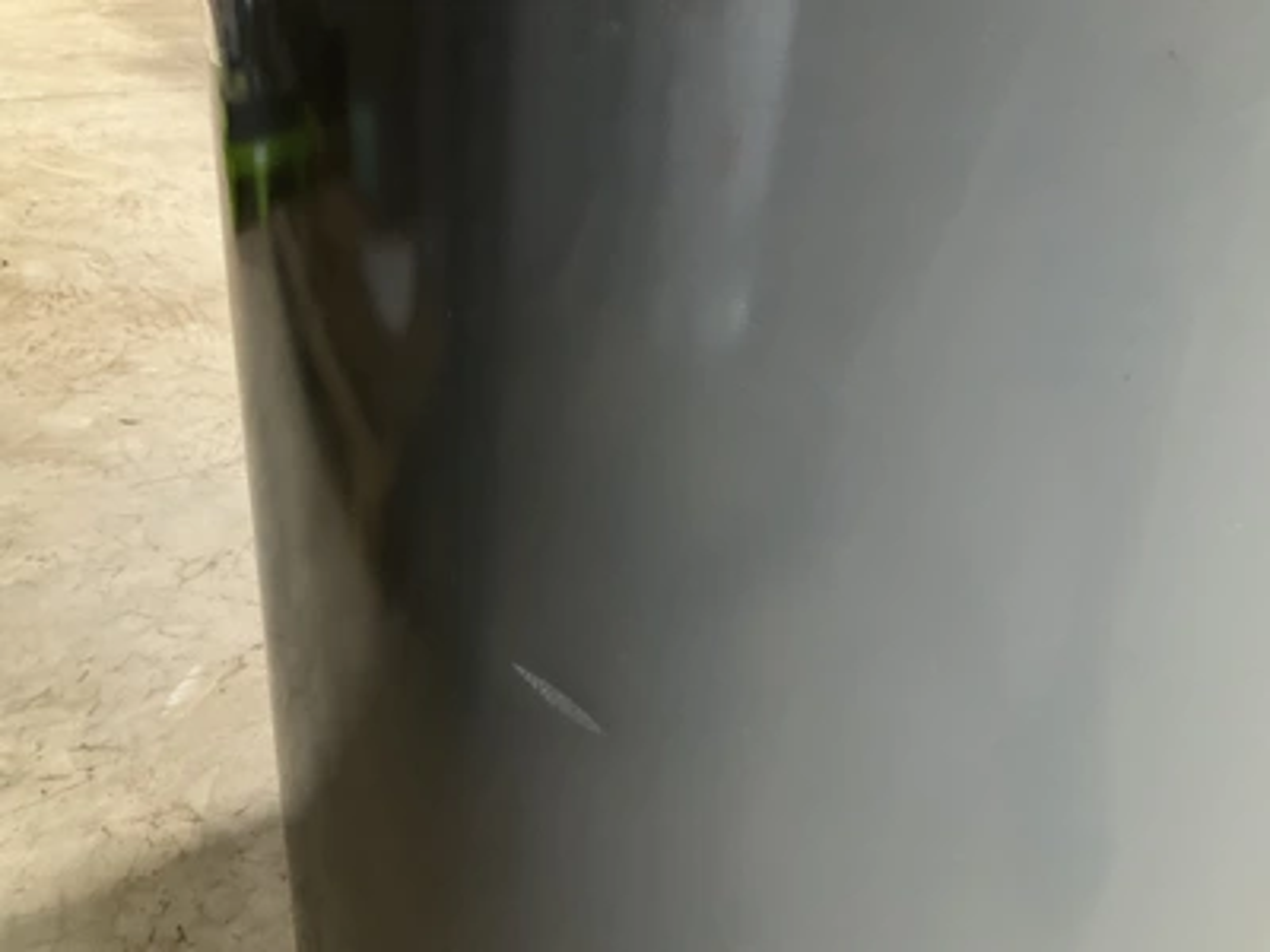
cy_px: 476
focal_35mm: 29
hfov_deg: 61.7
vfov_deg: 48.2
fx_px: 1064
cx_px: 635
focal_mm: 3
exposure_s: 1/60
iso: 250
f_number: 1.8
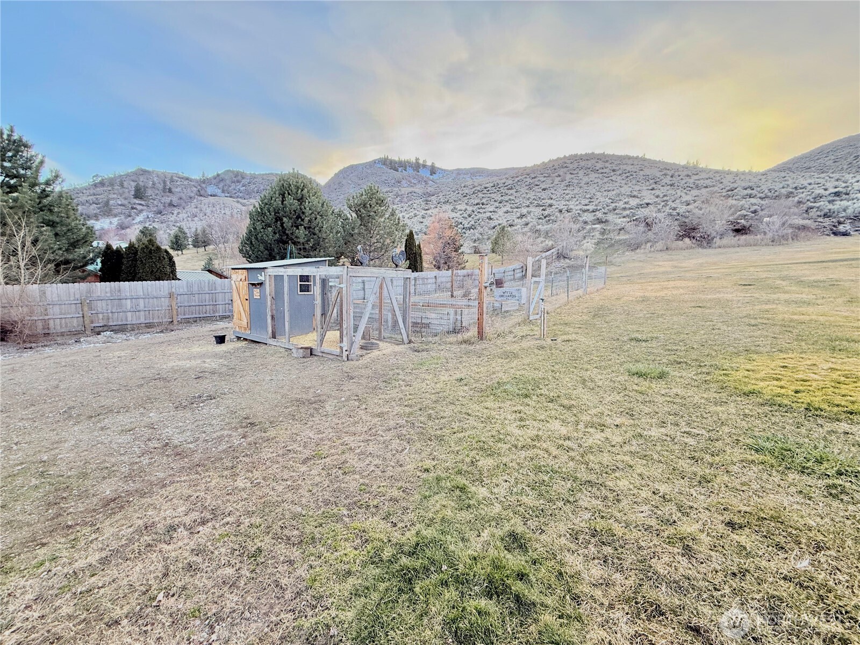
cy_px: 322
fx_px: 348
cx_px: 430
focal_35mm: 14
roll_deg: -1.4
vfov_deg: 85.7
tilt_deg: -5.9
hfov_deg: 102.1
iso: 64
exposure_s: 1/99
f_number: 2.2
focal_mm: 2.22
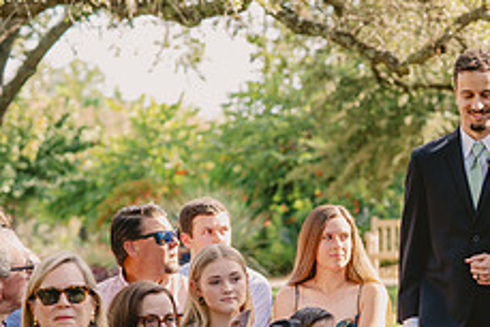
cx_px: 573
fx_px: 3282
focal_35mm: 241
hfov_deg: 8.5
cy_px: 317
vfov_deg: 5.7
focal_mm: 95
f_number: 4
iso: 200
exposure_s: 1/250
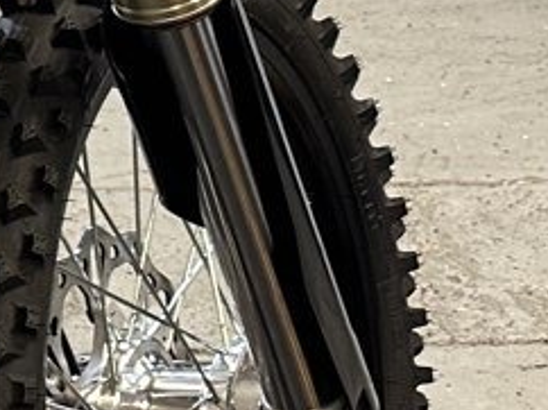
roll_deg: -2.9
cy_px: -79
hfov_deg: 10.1
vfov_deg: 9.2
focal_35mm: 159
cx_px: -935
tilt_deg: -27.1
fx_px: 2515
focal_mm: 6.86
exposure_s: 1/60
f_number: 1.78
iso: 125
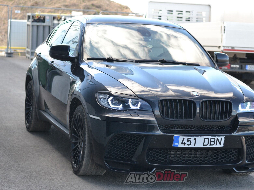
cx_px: 156
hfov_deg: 21.7
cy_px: 95
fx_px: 660
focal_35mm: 90
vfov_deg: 16.4
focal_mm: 50
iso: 400
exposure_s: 1/640
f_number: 3.2
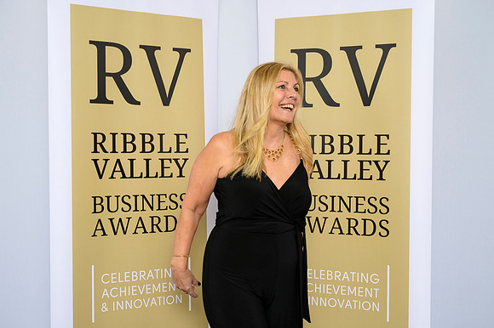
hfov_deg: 40.0
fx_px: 679
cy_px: 164
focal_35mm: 50
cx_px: 247
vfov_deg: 27.2
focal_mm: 49
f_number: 8
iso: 400
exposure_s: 1/125
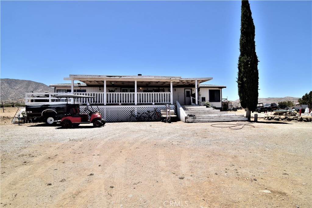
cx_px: 156
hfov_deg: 90.0
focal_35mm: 18
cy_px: 104
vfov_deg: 67.4
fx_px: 156
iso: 100
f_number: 8
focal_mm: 12
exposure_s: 1/200
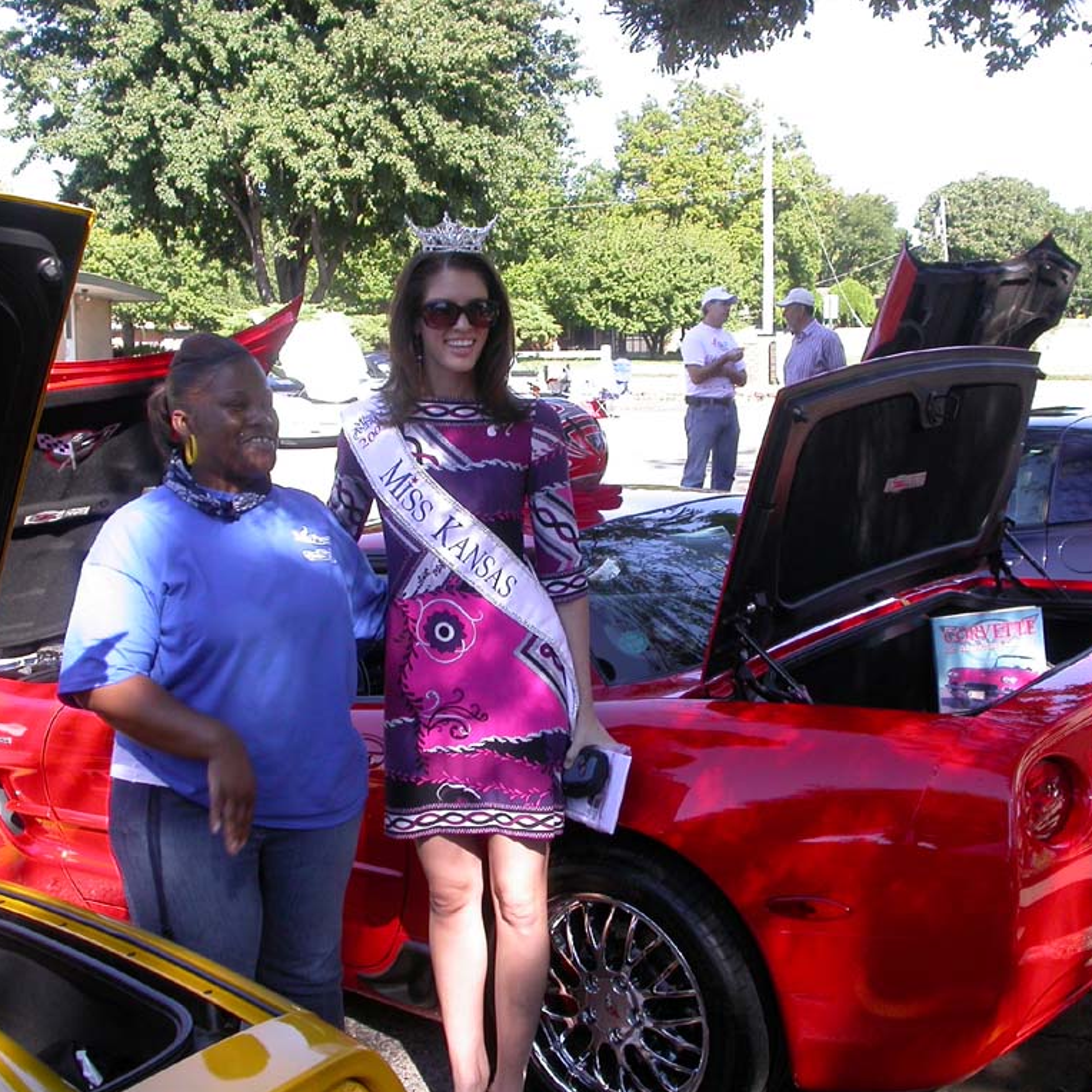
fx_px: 1606
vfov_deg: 37.6
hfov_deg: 37.6
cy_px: 547
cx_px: 540
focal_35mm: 45
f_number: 4.7
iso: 100
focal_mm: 7.85
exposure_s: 1/134
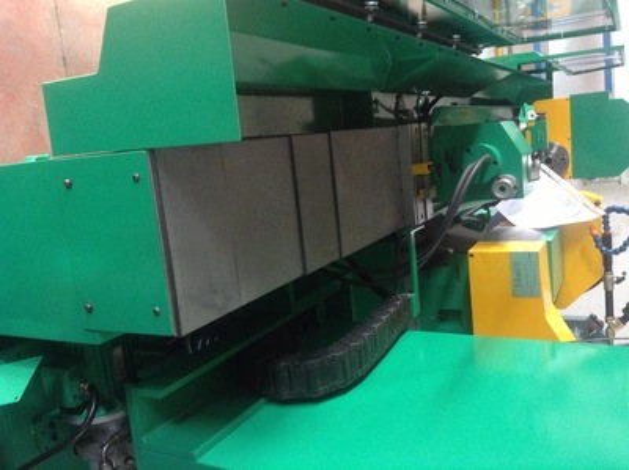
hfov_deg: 55.4
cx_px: 314
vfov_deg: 42.9
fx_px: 599
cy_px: 235
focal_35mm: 33
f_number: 2.4
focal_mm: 3.3
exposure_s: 1/25
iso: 200
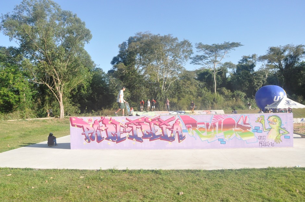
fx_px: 228
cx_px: 152
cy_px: 101
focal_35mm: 27
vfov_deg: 47.8
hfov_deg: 67.5
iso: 1250
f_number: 13
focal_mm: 18
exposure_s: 1/640
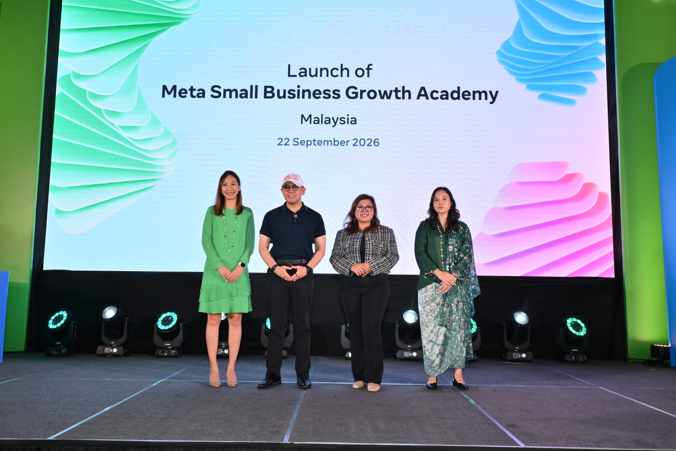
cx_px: 338
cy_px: 226
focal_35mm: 29
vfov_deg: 45.0
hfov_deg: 63.7
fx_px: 545
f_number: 10
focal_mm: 29
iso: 1600
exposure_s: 1/100
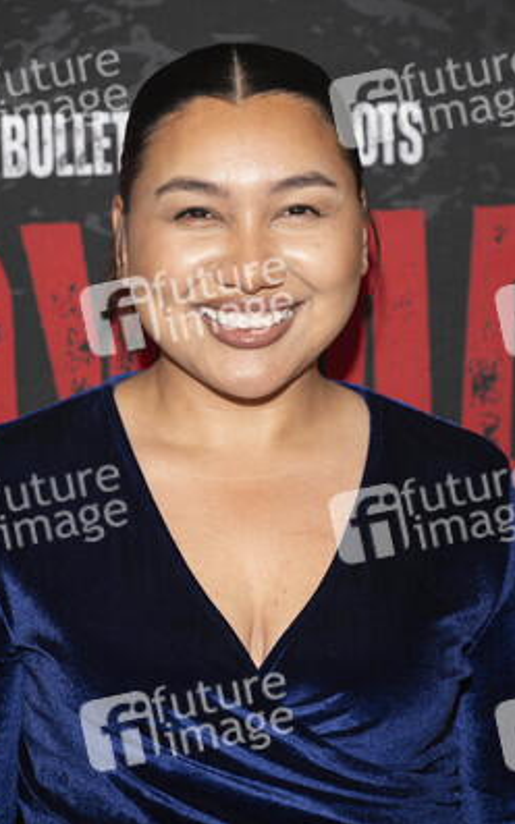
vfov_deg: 17.7
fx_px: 2651
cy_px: 411
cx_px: 247
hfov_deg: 11.1
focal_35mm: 118
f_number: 5.6
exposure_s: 1/200
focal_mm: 115
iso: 800
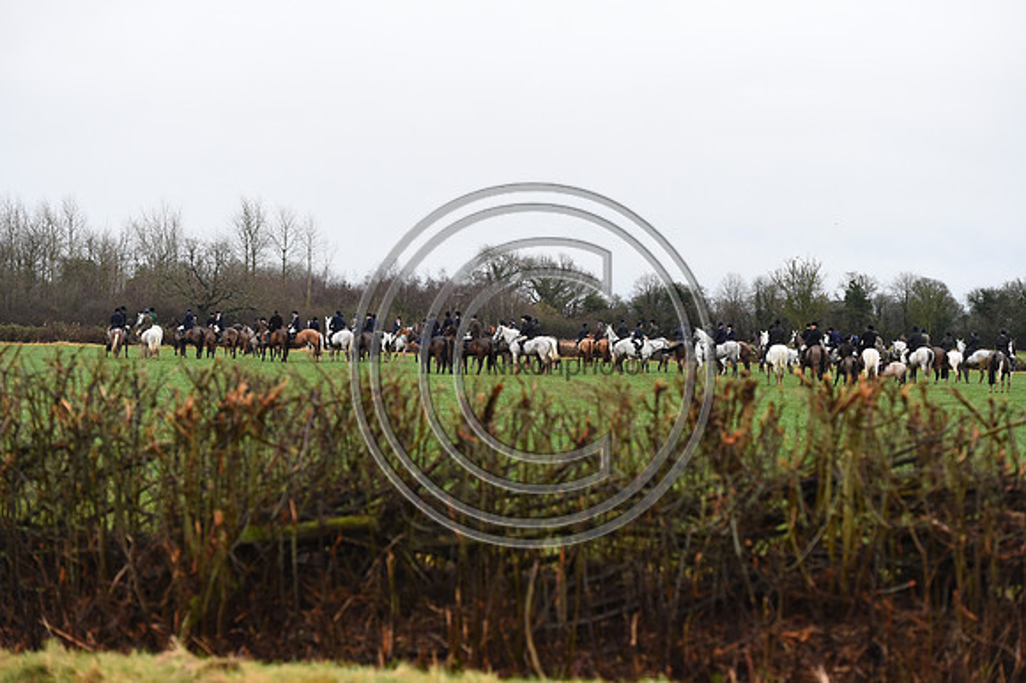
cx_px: 513
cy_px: 342
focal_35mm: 102
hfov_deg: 20.0
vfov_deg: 13.4
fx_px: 2905
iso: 2500
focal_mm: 102
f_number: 4
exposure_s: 1/1250
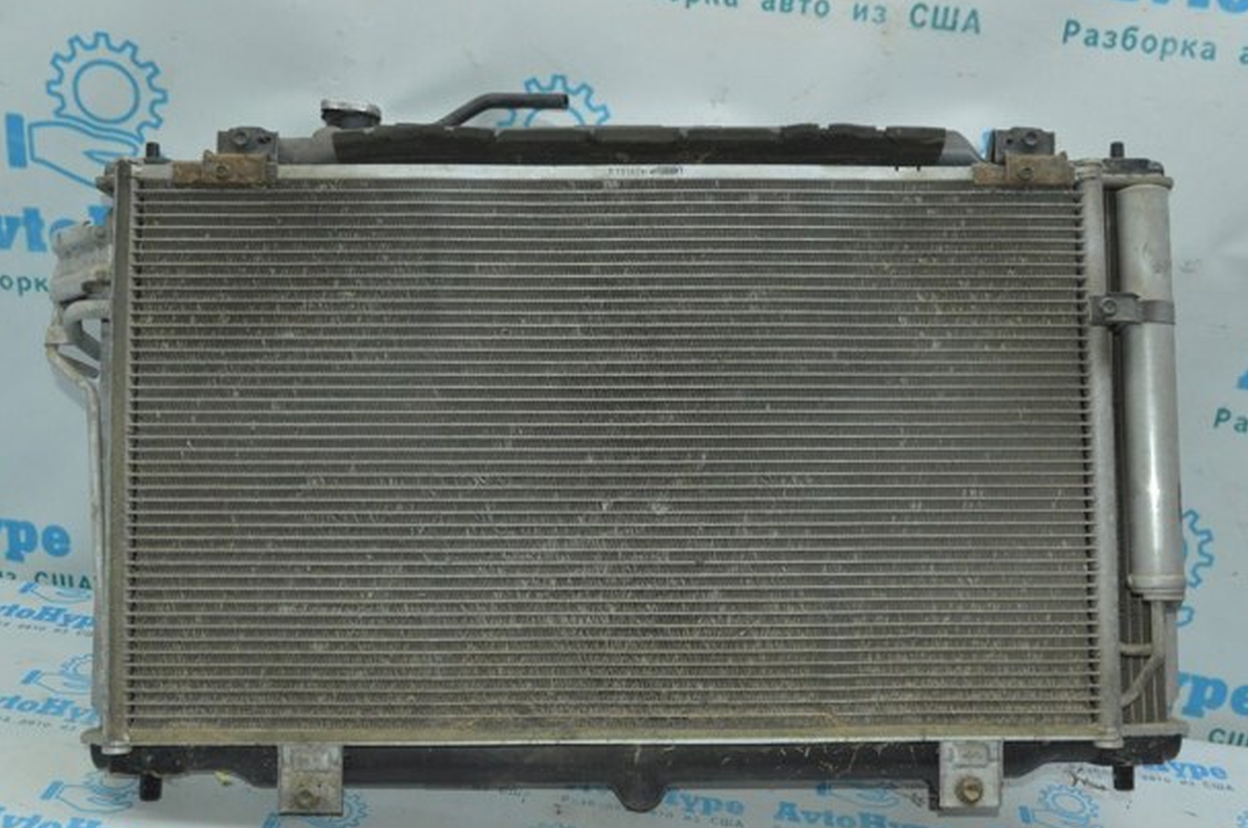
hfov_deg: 49.0
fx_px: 1368
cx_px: 639
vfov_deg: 33.7
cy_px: 432
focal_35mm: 40
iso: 2200
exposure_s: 1/40
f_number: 16
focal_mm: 25
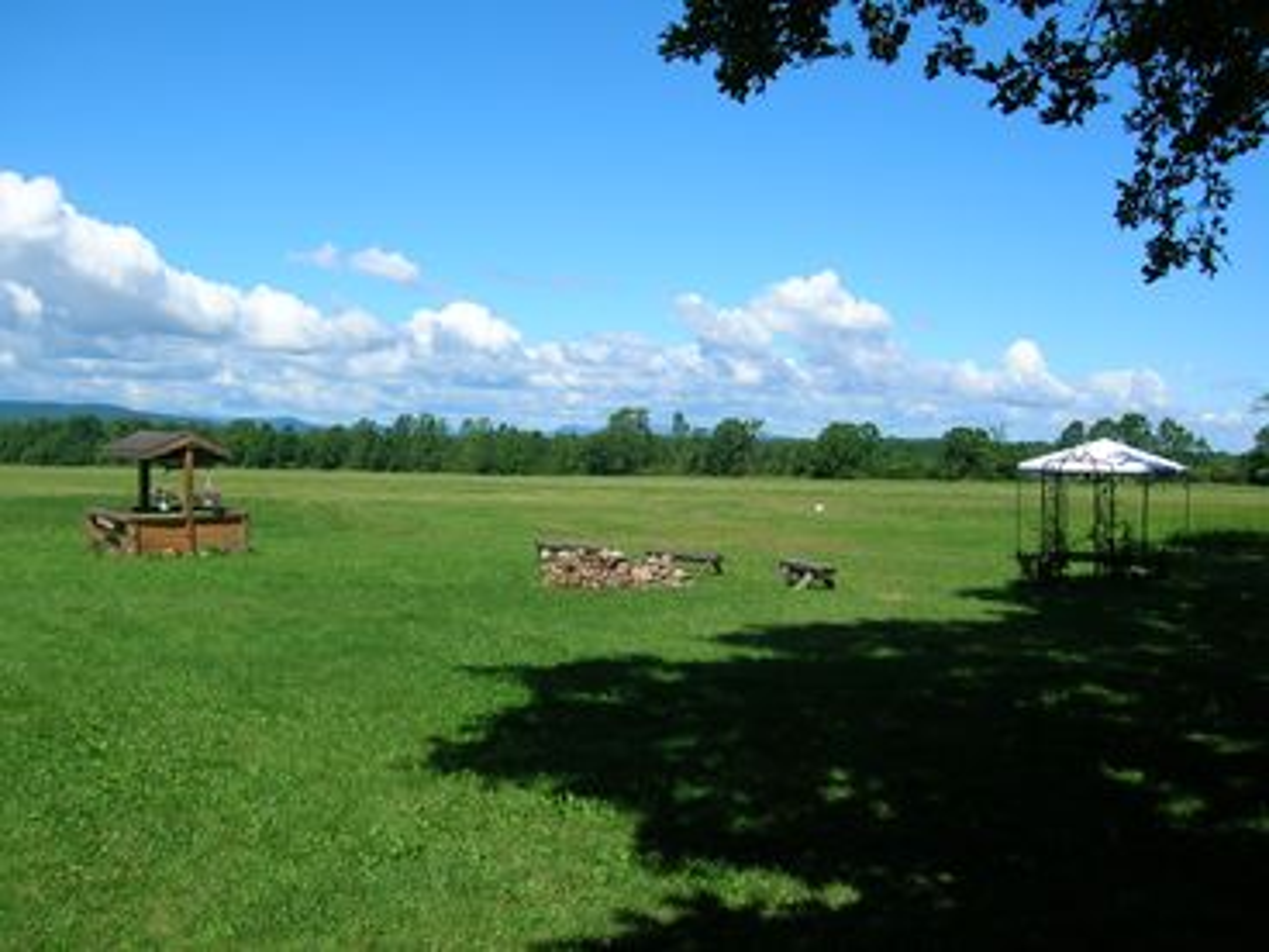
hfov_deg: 54.0
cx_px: 634
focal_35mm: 34
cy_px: 476
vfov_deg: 41.8
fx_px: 1246
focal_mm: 5.7
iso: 50
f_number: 4.9
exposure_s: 1/473
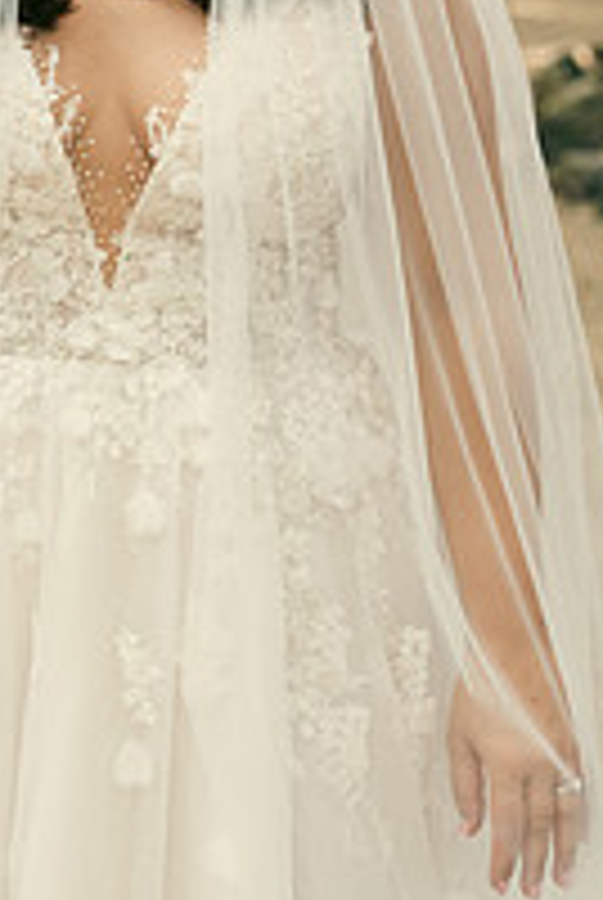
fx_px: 3430
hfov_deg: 10.0
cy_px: 162
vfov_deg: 14.8
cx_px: 14
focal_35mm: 137
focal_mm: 61
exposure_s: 1/200
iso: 320
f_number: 3.5
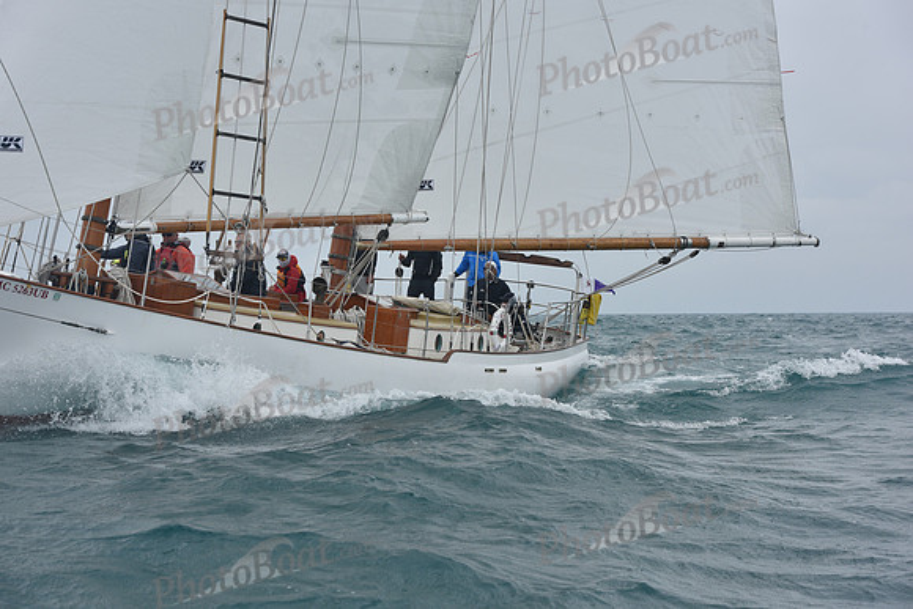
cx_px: 456
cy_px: 304
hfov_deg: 28.8
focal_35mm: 70
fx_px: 1776
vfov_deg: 19.5
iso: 250
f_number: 7.1
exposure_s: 1/1000
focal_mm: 70
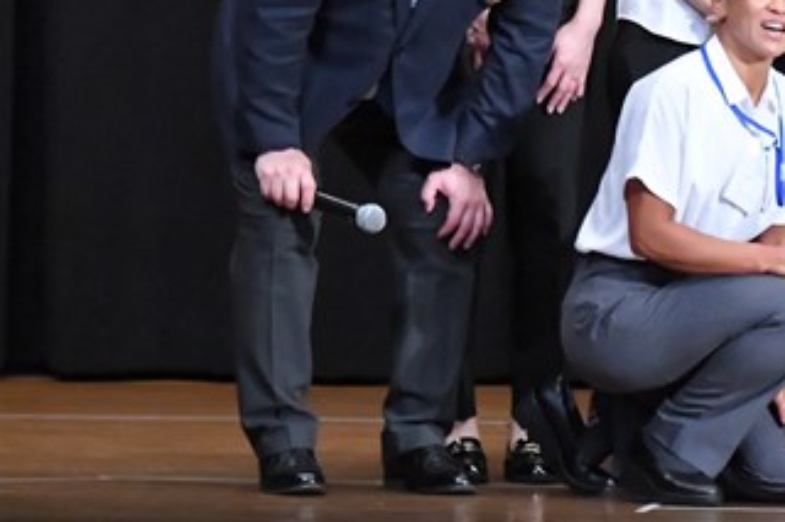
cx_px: 828
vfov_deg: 2.8
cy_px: 32
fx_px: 10657
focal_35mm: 489
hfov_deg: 4.2
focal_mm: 135
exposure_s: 1/400
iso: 8000
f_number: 5.6
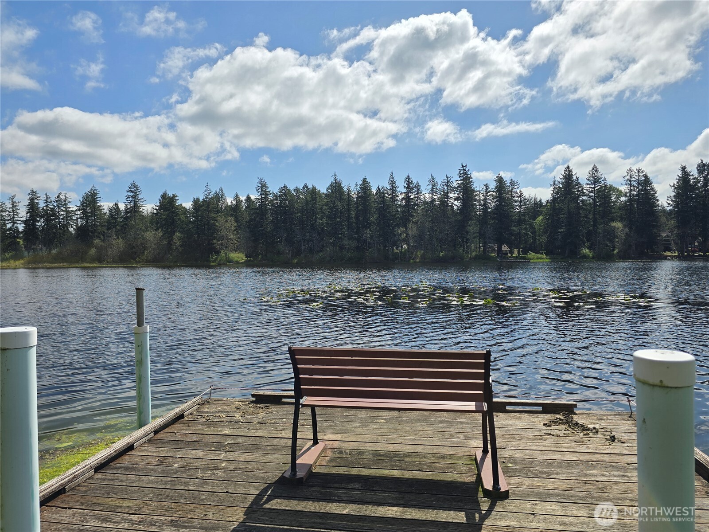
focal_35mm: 23
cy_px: 266
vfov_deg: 58.9
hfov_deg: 73.9
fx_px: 471
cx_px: 354
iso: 12
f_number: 1.7
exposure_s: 1/1601
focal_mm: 6.3
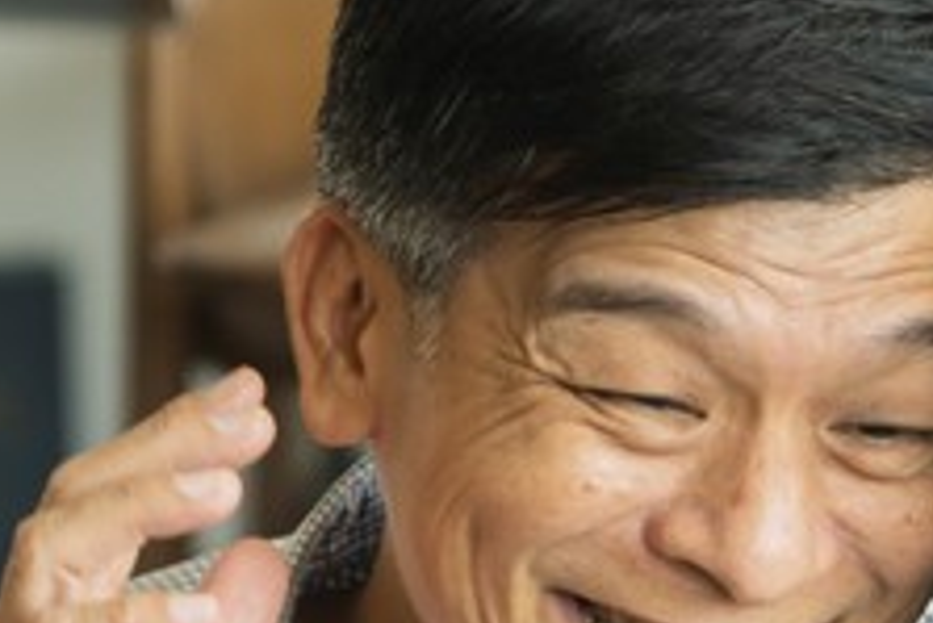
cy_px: 1302
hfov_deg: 5.4
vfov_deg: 3.6
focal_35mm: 377
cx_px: 1841
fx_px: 9777
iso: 400
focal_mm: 70
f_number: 2.8
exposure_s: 1/400
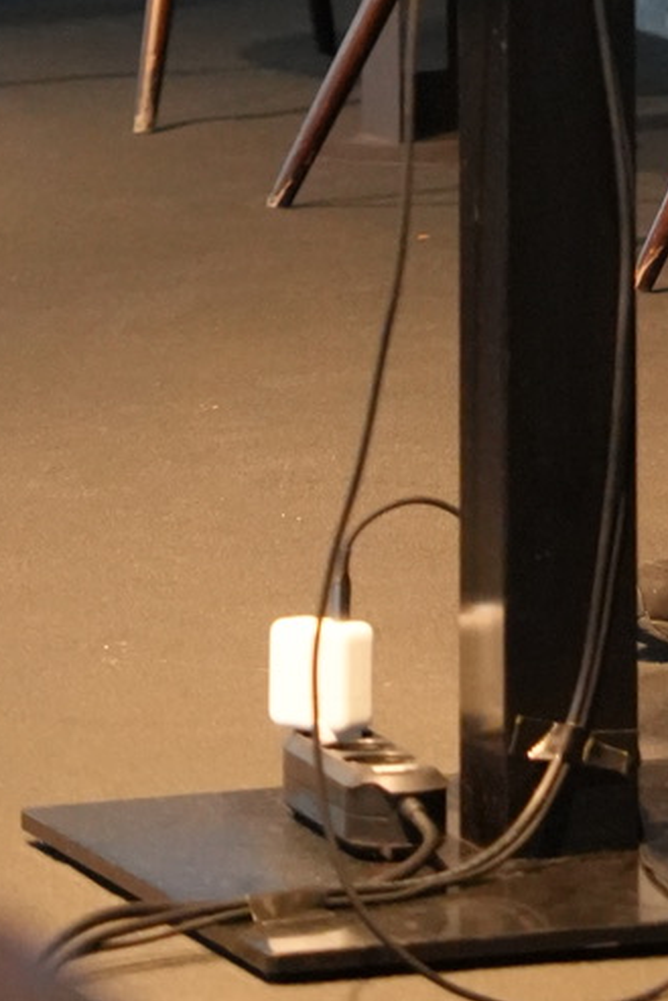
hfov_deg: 3.8
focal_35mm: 360
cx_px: 719
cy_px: -1094
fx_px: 10012
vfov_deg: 5.6
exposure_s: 1/160
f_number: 4
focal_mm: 77
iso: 5000
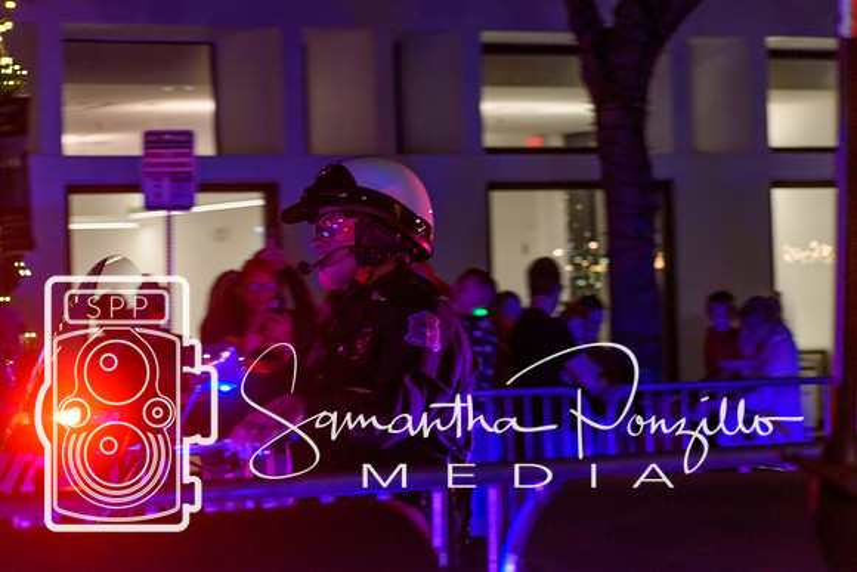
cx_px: 428
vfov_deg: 9.6
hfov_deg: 14.4
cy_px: 286
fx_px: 3393
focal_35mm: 142
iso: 800
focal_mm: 95
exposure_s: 1/125
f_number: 4.8
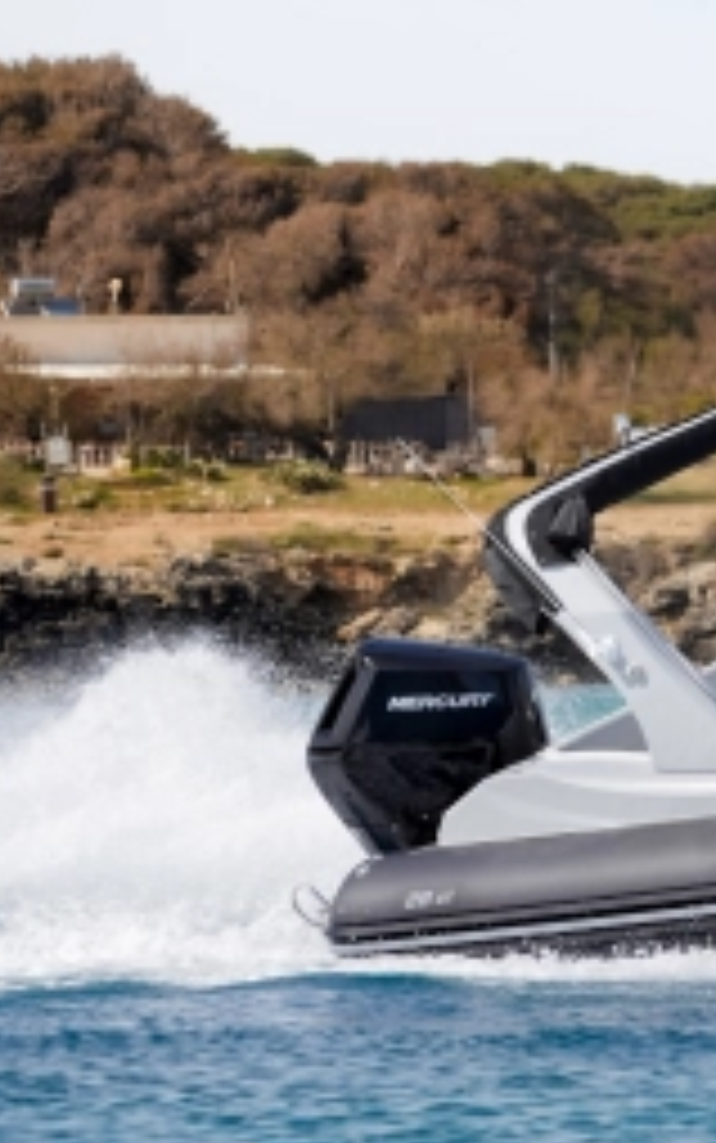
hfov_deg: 4.0
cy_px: 574
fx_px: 10104
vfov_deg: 6.5
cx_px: 1171
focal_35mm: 324
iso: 250
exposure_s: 1/1600
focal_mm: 147
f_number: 5
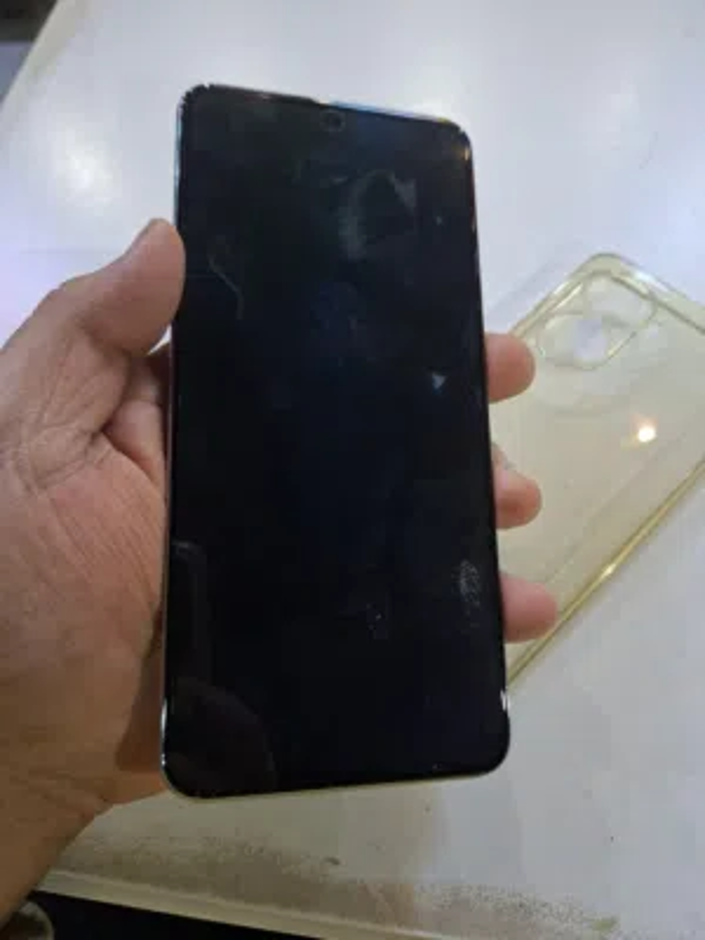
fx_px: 625
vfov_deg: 73.9
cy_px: 470
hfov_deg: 58.9
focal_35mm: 23
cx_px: 352
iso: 400
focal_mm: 5.54
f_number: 1.8
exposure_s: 1/25
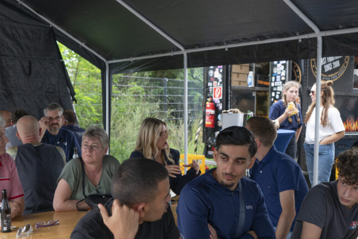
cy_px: 146
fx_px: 487
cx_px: 182
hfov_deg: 40.3
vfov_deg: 27.5
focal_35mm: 49
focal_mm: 31
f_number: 4
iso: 100
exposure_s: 1/160
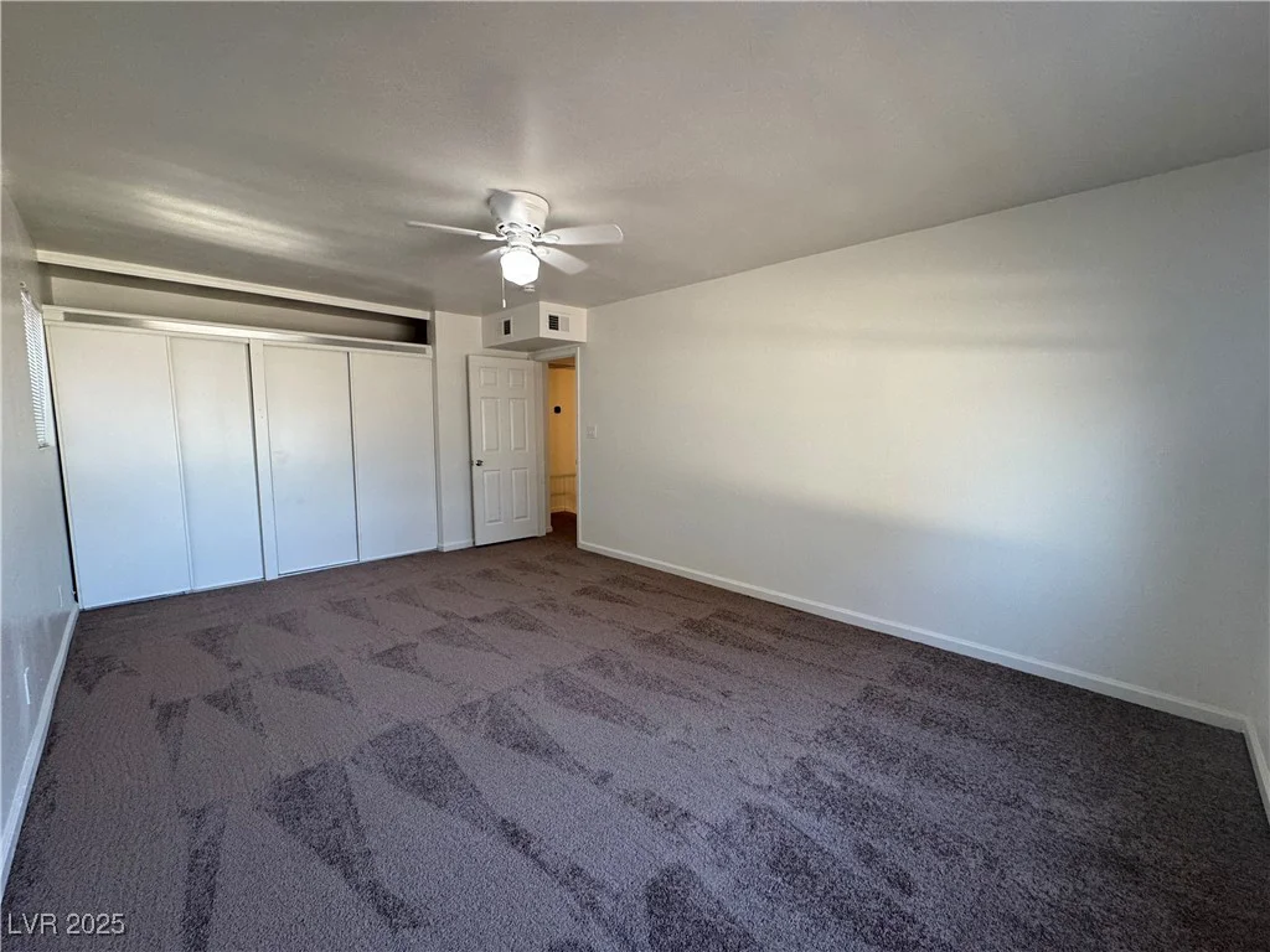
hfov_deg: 102.1
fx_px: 514
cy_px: 476
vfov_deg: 85.7
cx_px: 635
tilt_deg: -6.0
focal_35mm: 14
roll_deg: -0.1
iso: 125
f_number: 2.2
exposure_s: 1/120
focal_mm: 2.22
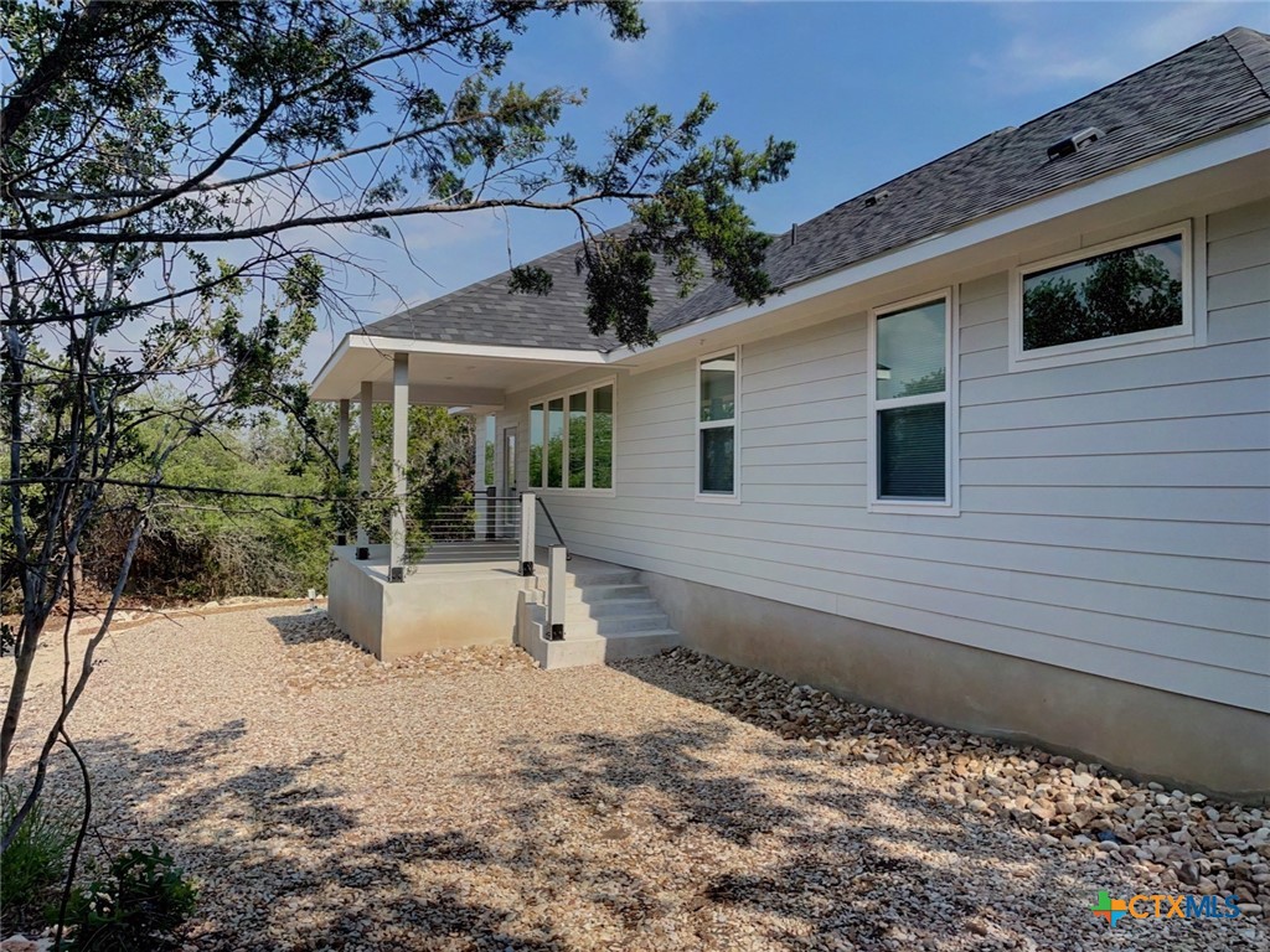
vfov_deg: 53.1
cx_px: 635
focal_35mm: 26
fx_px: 954
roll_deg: -0.1
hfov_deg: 67.3
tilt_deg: +2.2
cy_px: 476
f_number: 1.6
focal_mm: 4.2
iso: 50
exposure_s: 1/4132
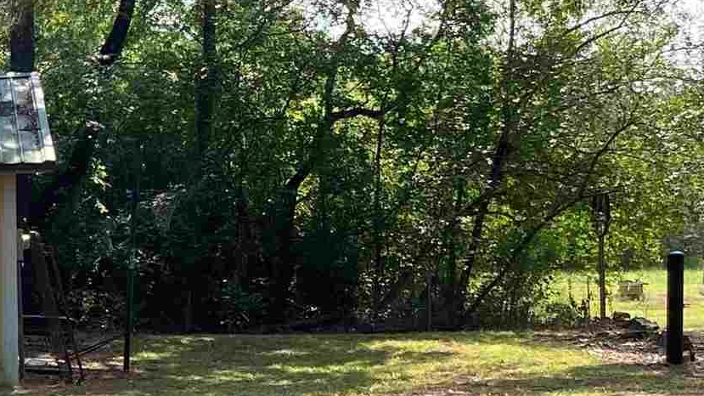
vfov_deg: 11.5
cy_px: 325
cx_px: -417
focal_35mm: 105
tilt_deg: -3.5
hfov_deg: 17.8
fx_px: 1960
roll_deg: +1.0
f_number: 1.8
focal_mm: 4.25
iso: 32
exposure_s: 1/495
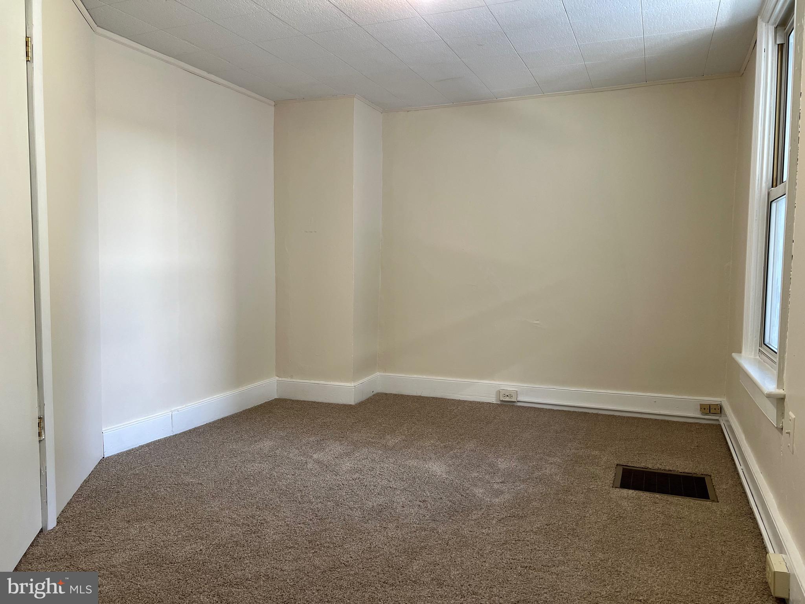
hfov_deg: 67.3
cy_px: 302
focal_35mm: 26
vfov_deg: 53.1
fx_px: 605
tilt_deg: -3.3
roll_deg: -0.4
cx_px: 402
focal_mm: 5.7
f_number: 1.5
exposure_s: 1/60
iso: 80
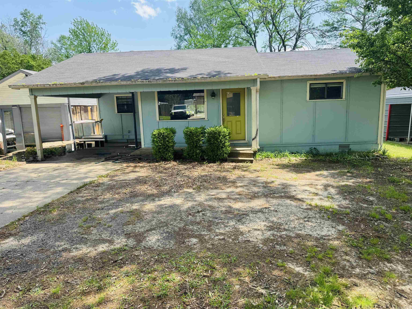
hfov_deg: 71.6
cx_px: 206
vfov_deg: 56.8
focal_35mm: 24
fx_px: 286
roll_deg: +2.1
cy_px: 154
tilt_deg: -9.7
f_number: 1.78
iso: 80
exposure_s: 1/700
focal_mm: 6.76
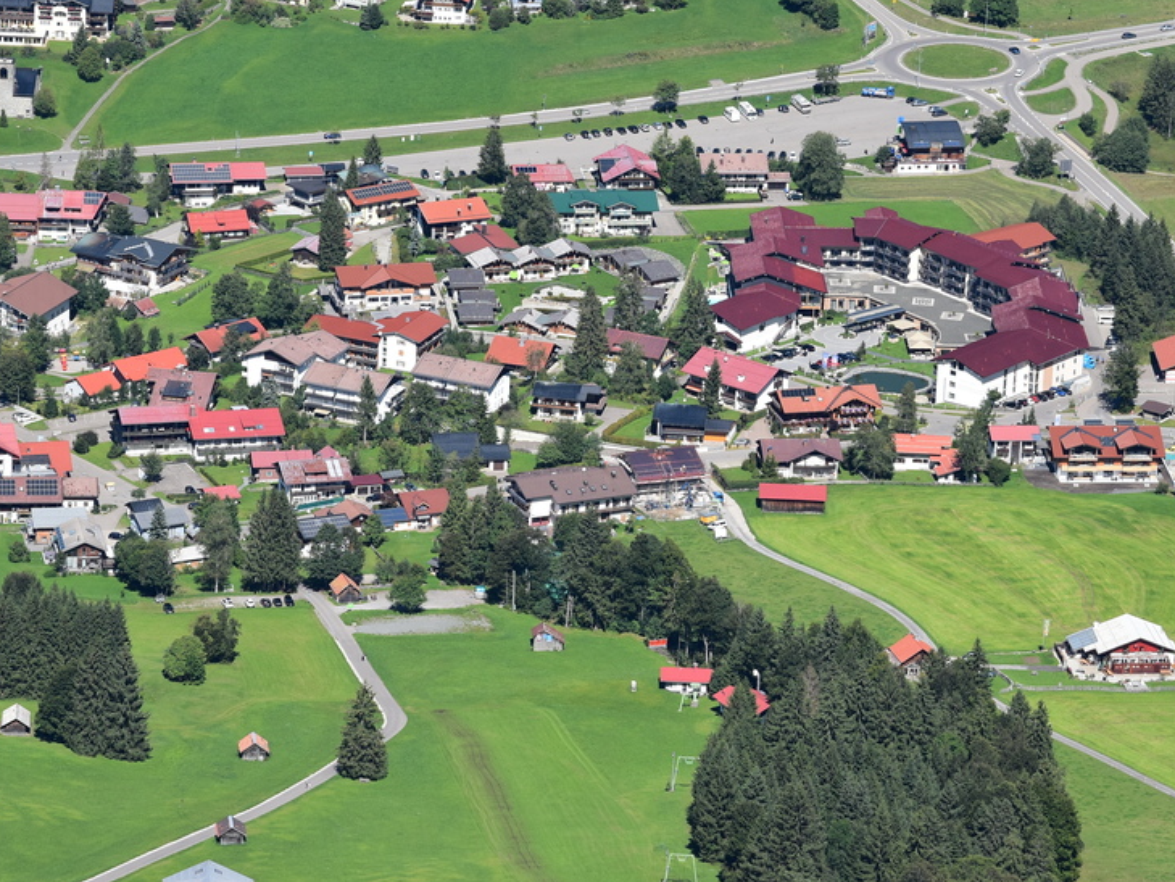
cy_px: 372
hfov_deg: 8.1
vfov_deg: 6.1
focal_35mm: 243
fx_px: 8250
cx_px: 469
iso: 320
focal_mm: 120
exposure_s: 1/500
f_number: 11
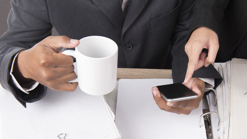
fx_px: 360
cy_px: 112
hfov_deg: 37.2
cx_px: 174
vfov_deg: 21.6
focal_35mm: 55
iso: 200
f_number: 8
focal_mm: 36
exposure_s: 1/125
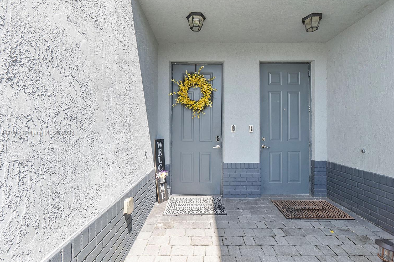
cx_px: 200
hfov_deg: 96.7
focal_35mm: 16
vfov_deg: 73.7
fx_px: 175
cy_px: 133
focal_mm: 10
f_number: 9
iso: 200
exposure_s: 1/160
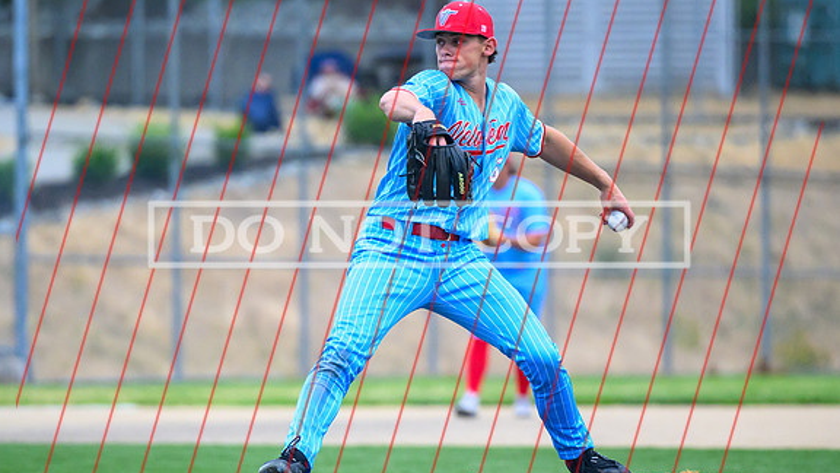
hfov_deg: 6.8
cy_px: 268
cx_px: 444
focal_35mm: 316
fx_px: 7038
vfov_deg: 3.8
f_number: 2.8
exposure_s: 1/3200
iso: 2200
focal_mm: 200
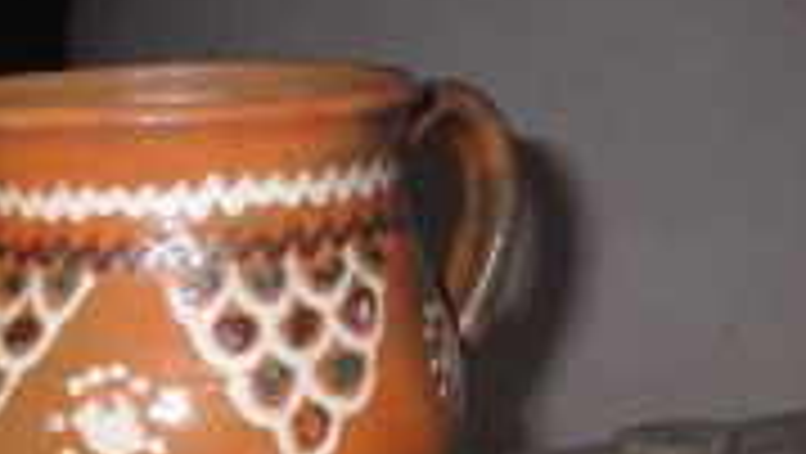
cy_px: 494
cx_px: 243
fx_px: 1454
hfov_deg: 30.6
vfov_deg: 17.2
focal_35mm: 68
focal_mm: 5
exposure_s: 1/50
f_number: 4.2
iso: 400
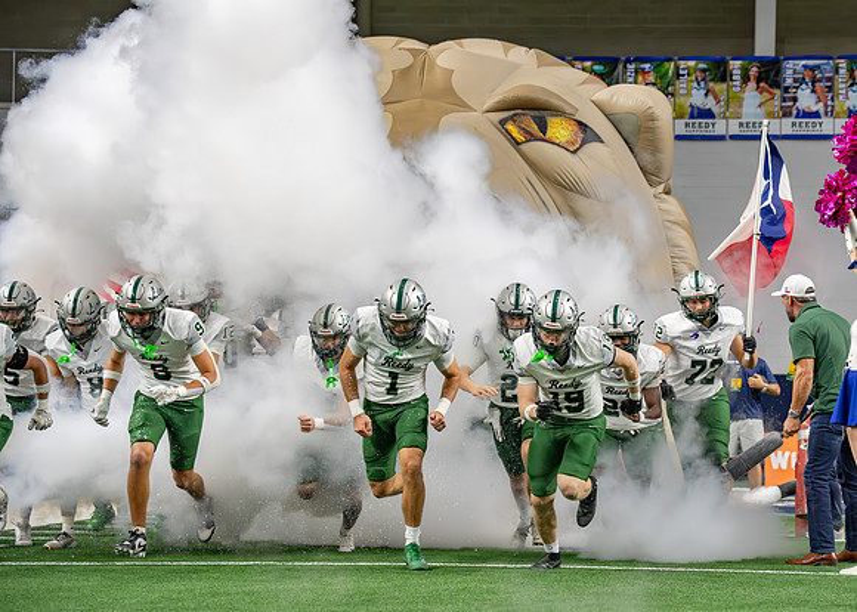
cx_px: 552
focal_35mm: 89
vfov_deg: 16.1
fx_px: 2162
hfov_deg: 22.4
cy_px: 308
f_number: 4
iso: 5000
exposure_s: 1/1000
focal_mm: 70
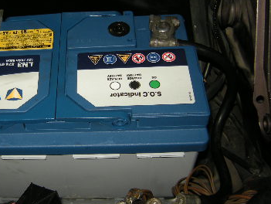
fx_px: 400
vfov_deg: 28.5
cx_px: 50
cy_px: 82
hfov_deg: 36.1
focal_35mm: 51
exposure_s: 1/60
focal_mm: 4.7
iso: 64
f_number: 2.8
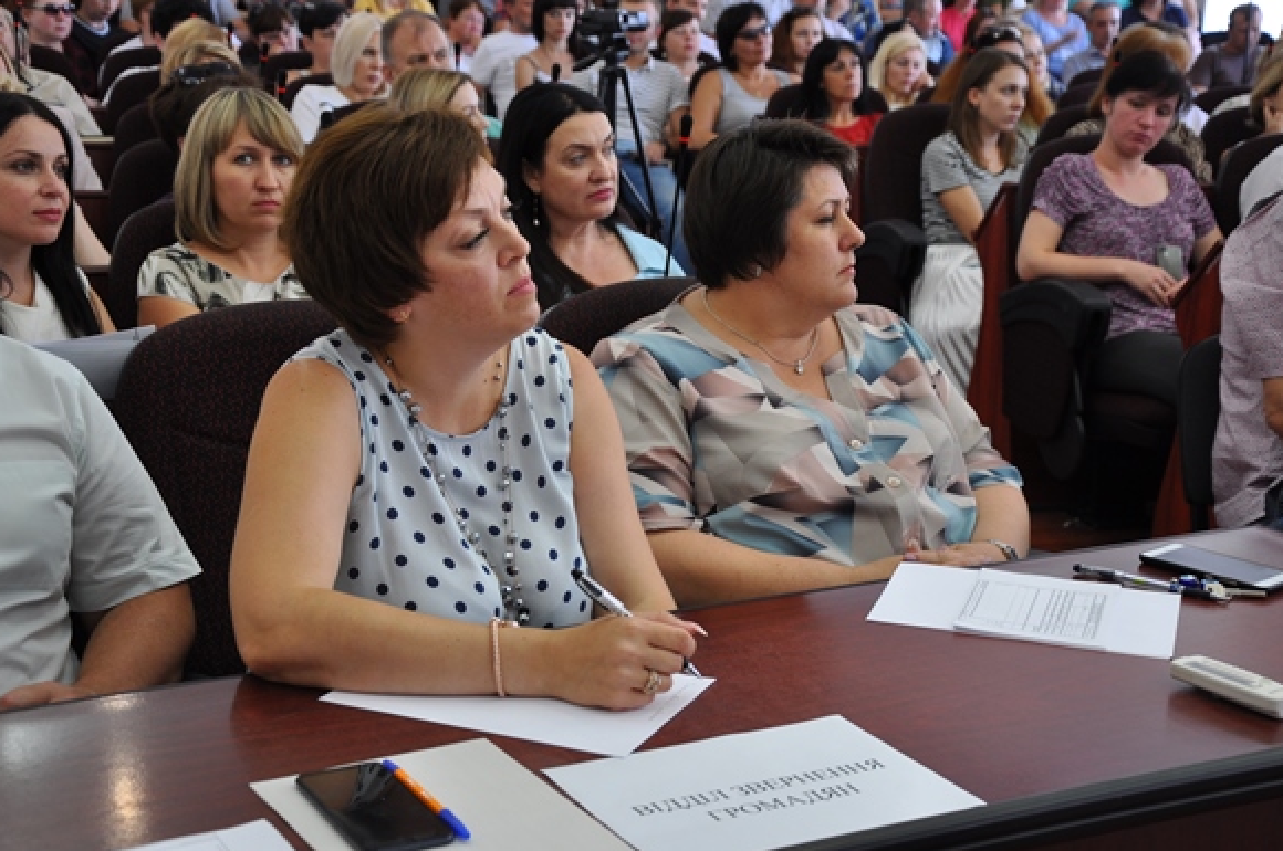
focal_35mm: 59
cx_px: 653
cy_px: 414
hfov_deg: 34.0
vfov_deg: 22.9
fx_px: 2100
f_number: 4.5
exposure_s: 1/20
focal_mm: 38
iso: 400
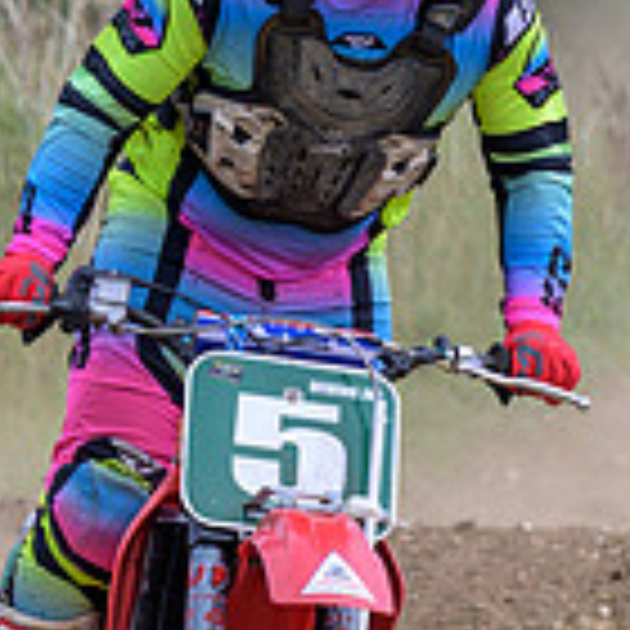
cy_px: 534
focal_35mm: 735
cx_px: 477
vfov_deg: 2.4
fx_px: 15134
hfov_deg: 2.4
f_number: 5
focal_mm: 120
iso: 64
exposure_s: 1/400
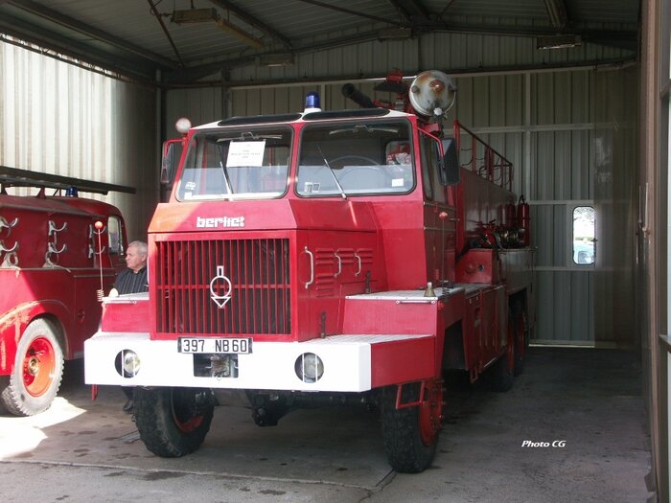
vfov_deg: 30.3
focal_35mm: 48
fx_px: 930
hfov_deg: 39.7
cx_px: 336
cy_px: 252
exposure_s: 1/80
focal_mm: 12.35
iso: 64
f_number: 4
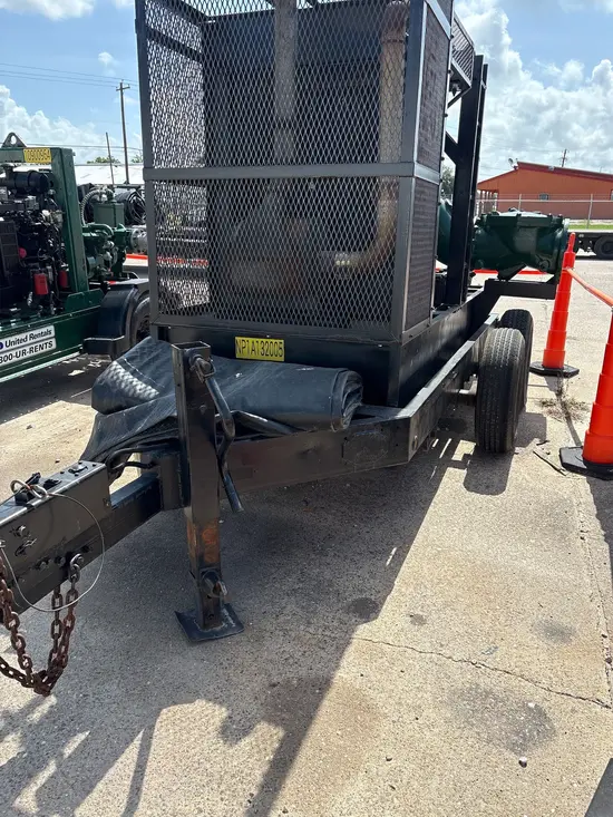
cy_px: 408
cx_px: 306
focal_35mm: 26
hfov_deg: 53.1
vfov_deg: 67.3
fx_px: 614
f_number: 1.6
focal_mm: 5.96
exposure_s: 1/2364
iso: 64
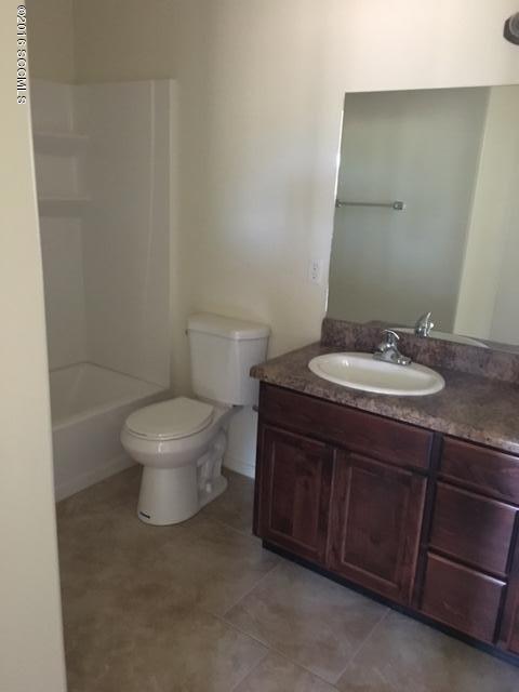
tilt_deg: -15.5
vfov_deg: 61.7
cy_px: 346
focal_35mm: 29
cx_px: 260
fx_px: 580
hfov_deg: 48.2
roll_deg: -3.8
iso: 320
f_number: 2.2
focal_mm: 4.15
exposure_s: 1/15
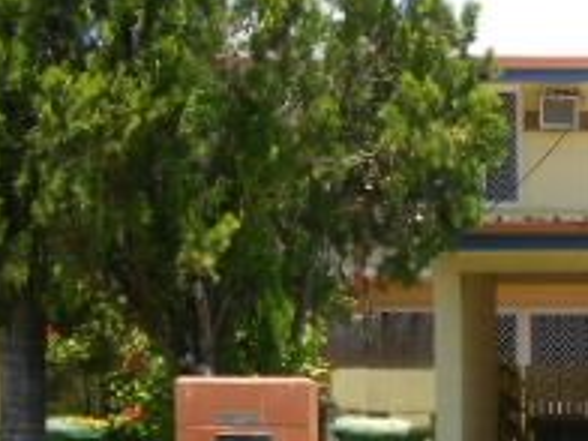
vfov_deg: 16.8
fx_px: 1444
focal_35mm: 85
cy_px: 492
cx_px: 594
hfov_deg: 22.1
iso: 80
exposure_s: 1/640
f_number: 3.2
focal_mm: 4.6
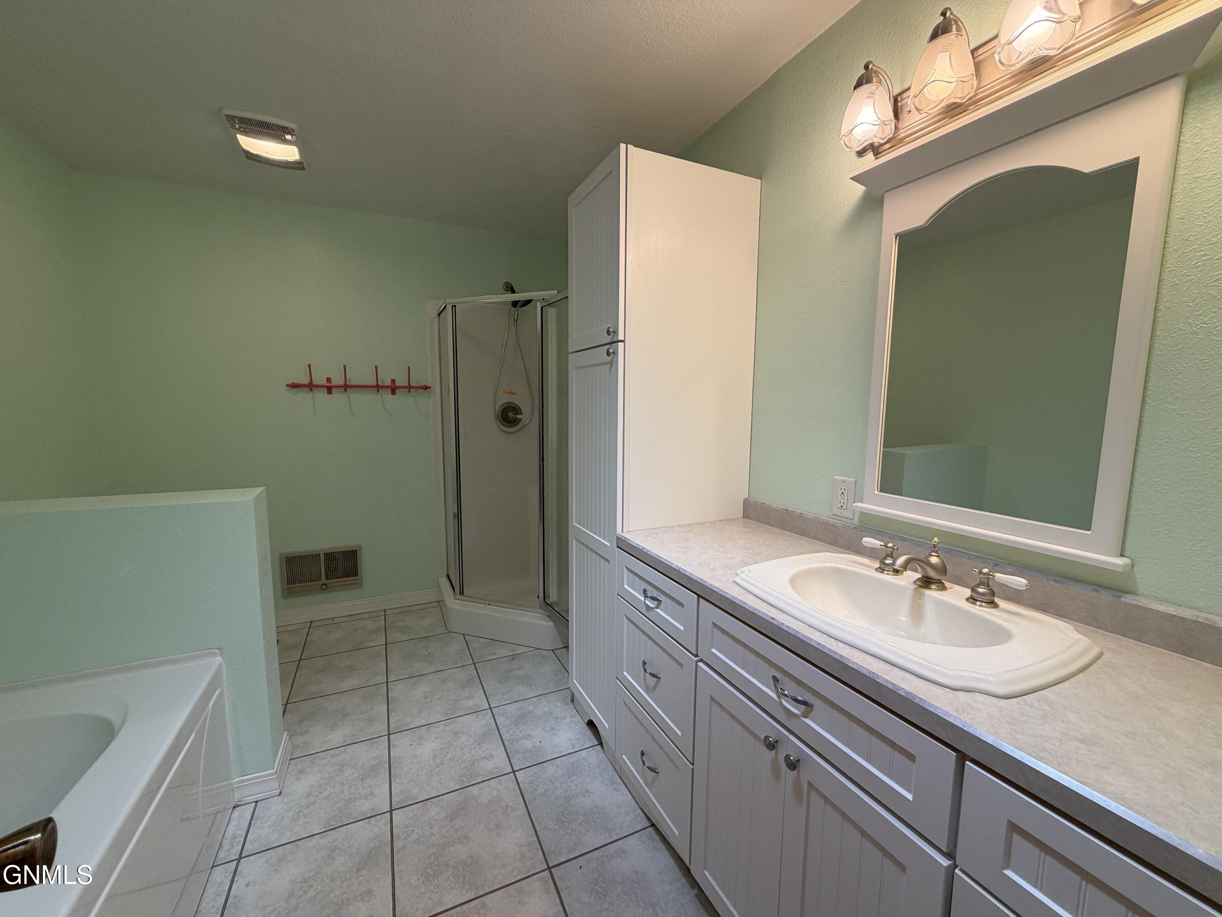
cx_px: 611
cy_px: 458
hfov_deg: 102.1
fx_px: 494
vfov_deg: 85.7
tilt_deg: -6.8
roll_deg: +0.0
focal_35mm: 14
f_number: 2.2
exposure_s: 1/120
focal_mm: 2.22
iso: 160
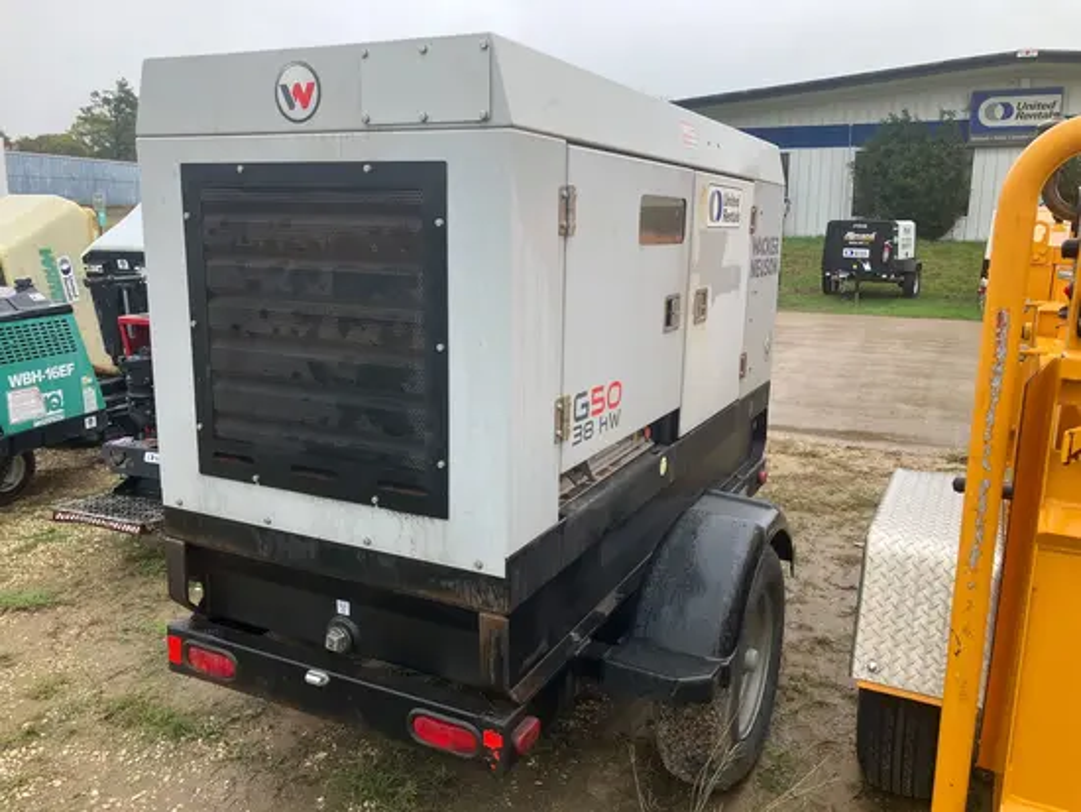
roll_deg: +0.3
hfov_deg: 63.4
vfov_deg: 49.8
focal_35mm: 28
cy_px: 406
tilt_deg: -10.0
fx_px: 875
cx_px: 540
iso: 32
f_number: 1.8
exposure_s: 1/121
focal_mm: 3.99
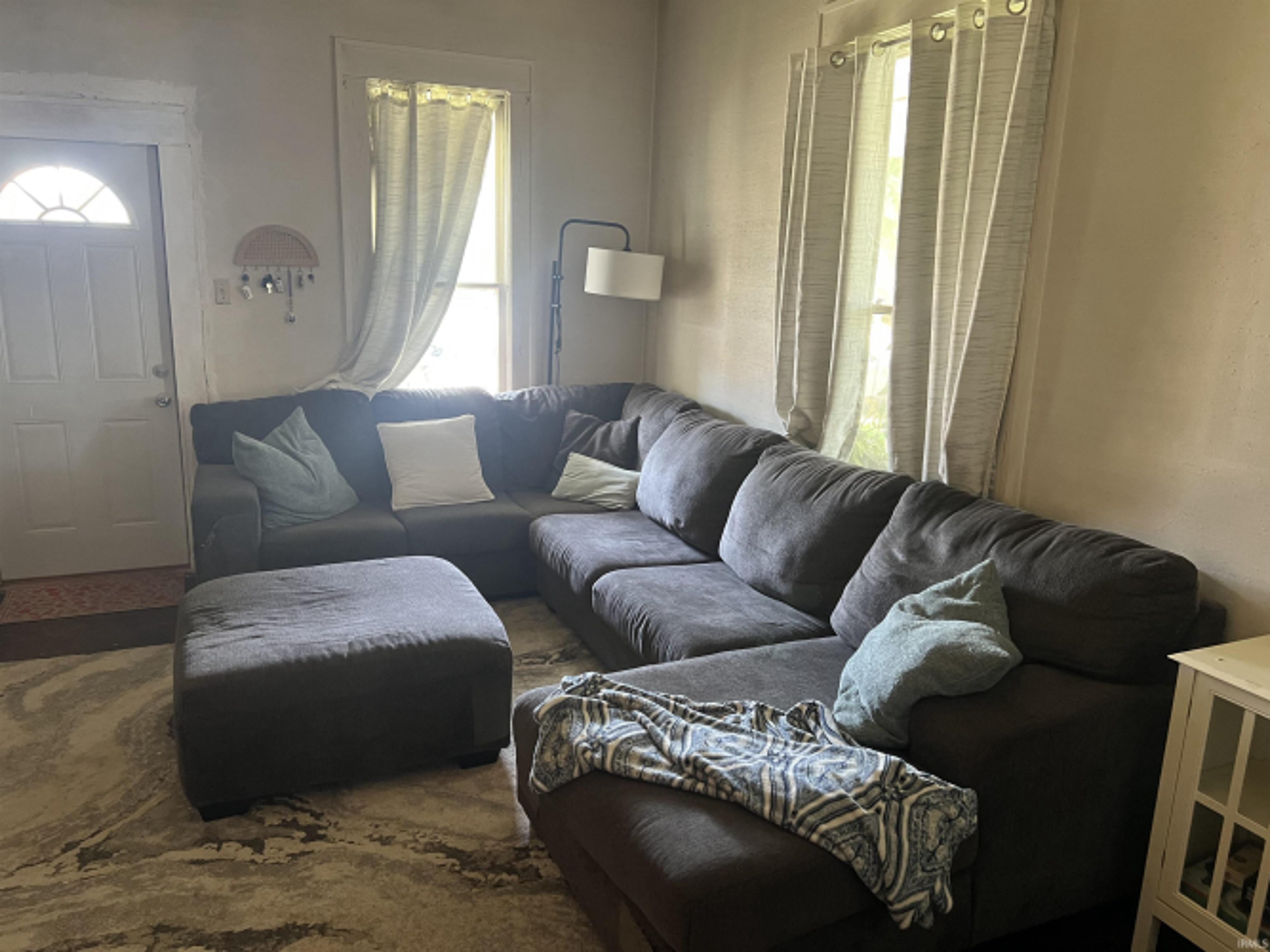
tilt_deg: -13.6
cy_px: 476
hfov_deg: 67.3
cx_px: 635
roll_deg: -1.3
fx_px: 954
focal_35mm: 26
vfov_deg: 53.0
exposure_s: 1/60
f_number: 1.5
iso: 400
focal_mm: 5.7
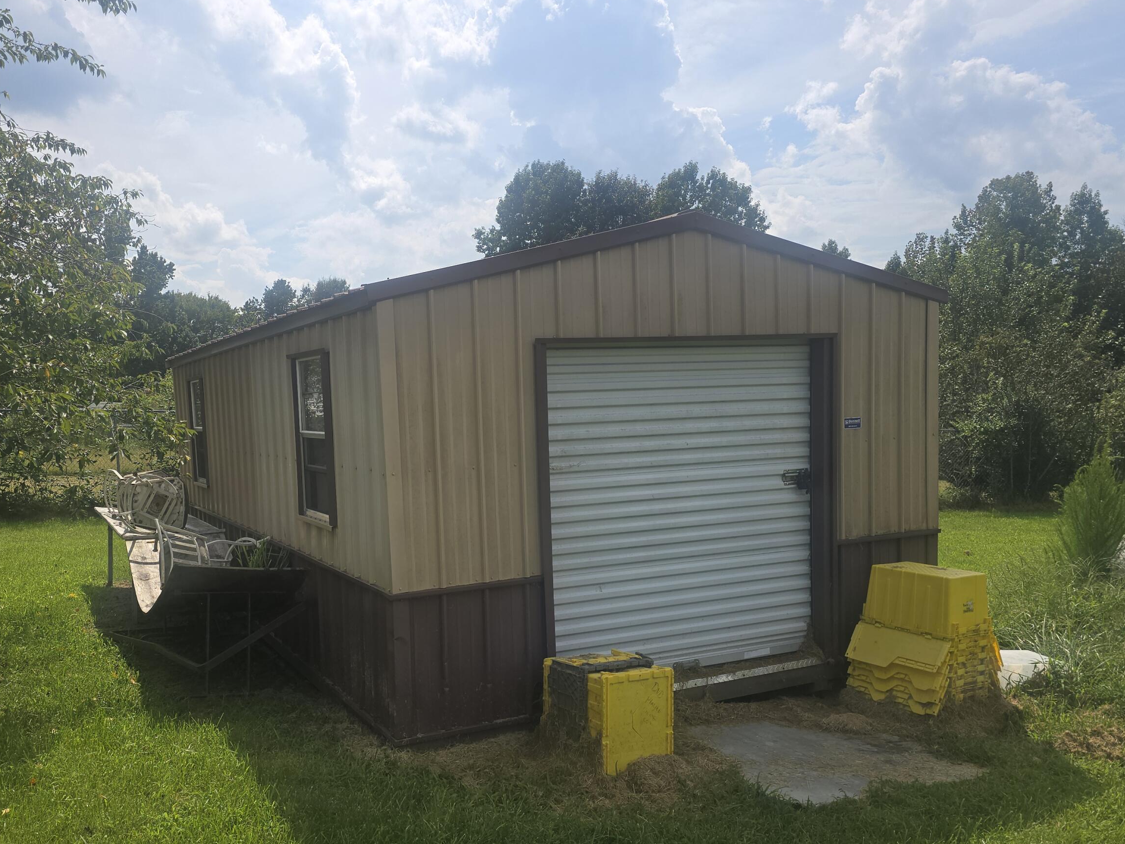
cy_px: 480
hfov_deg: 59.6
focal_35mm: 30
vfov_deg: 46.7
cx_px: 461
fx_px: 975
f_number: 1.7
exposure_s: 1/1167
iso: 12
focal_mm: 6.3
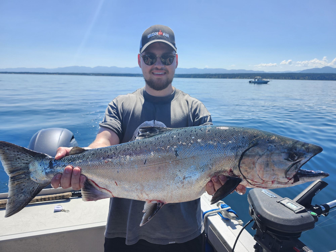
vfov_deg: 58.9
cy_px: 126
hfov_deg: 73.9
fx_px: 223
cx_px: 168
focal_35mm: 23
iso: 25
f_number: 1.8
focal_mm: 5.54
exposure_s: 1/914
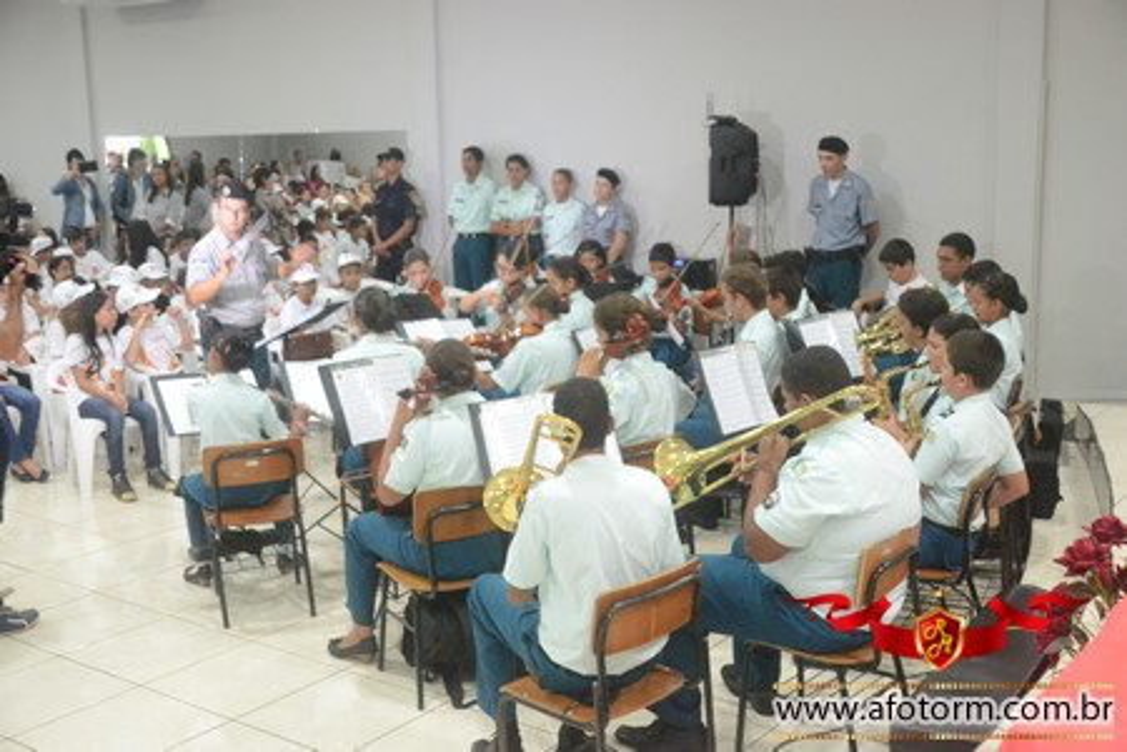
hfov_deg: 46.4
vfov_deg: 31.9
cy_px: 376
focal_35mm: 42
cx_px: 564
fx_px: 1315
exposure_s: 1/40
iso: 3200
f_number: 4
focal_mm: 28
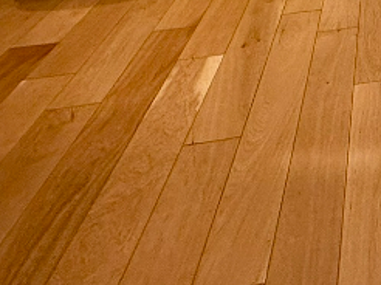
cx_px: 559
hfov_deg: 25.9
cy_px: -293
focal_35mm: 57
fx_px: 627
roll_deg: +0.5
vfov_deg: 17.6
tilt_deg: +0.2
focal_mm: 2.22
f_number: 2.2
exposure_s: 1/100
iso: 80
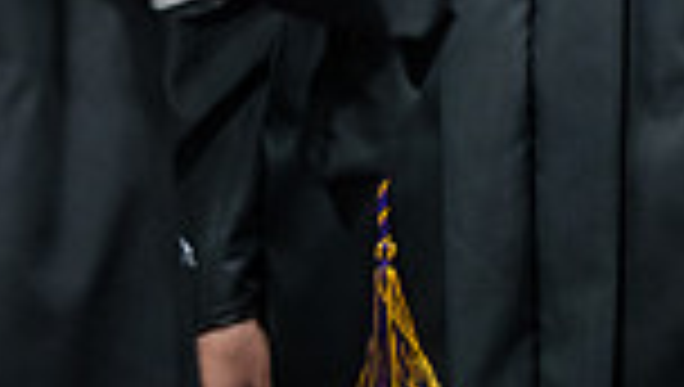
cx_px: 387
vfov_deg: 2.0
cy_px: -540
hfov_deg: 3.5
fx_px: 11261
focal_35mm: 620
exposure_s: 1/200
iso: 4000
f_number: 2.8
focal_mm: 200
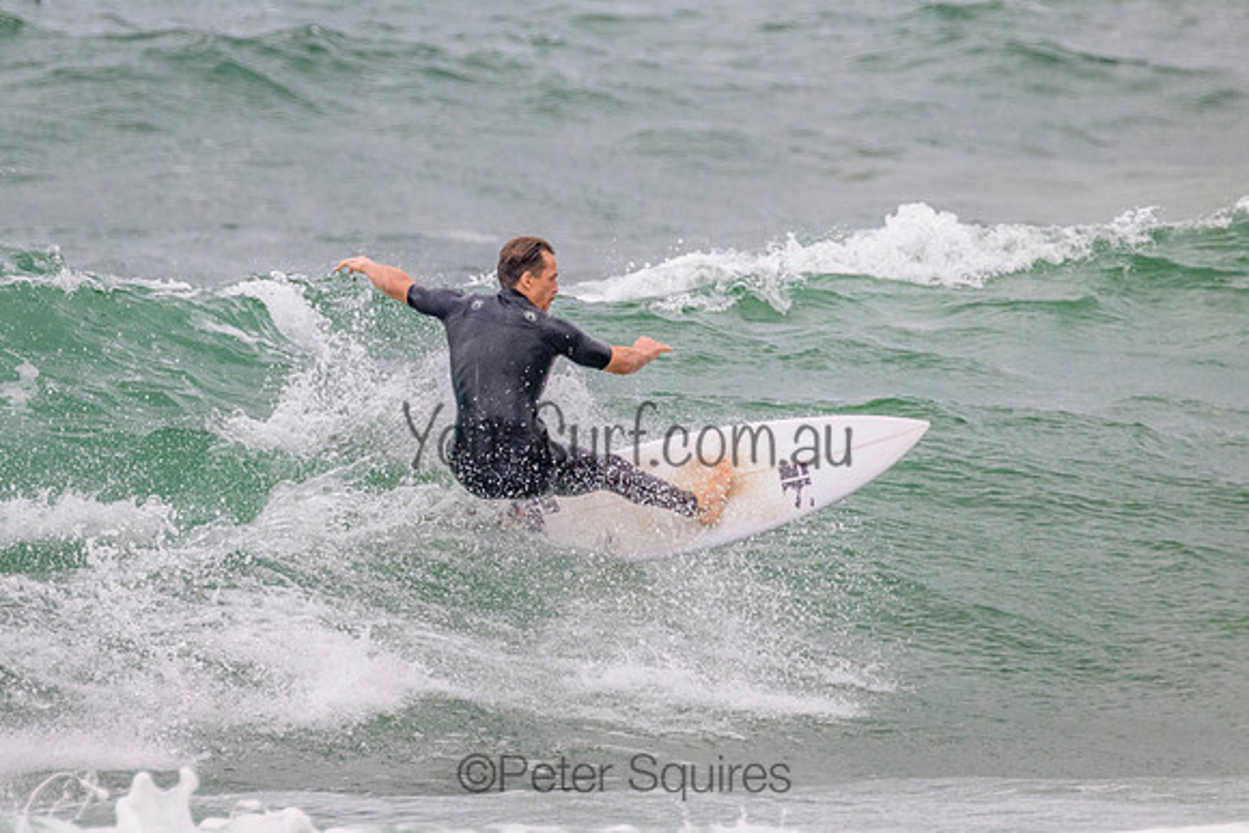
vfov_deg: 1.3
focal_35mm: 1087
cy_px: 267
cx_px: 454
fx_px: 37734
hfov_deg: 1.9
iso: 2500
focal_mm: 800
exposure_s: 1/2000
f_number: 11
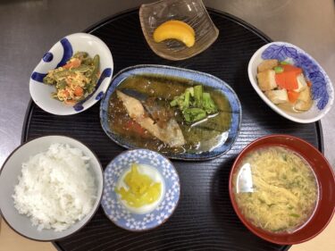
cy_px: 126
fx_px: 300
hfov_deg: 58.4
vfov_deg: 45.4
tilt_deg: -76.5
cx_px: 168
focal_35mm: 31
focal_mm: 3.3
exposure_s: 1/60
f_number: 2.4
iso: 200
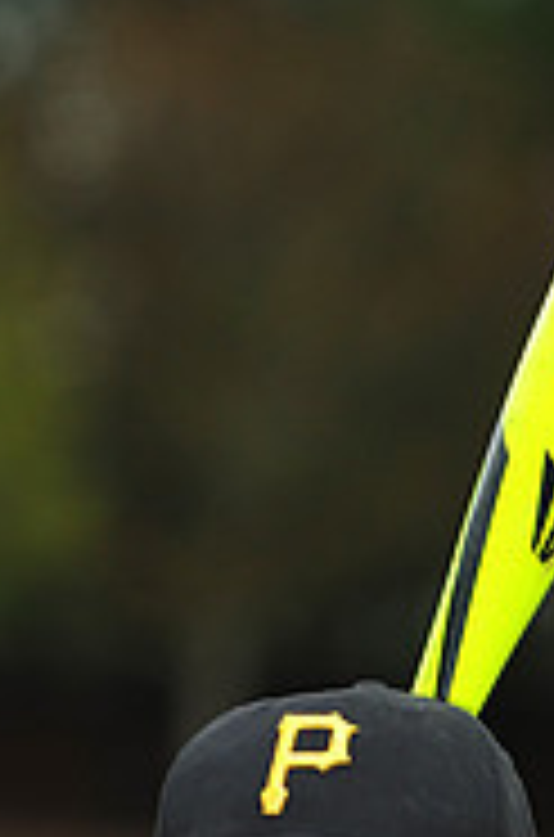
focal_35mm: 547
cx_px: 329
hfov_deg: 2.5
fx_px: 12697
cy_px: 1188
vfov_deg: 3.8
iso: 400
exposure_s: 1/640
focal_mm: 175
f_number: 5
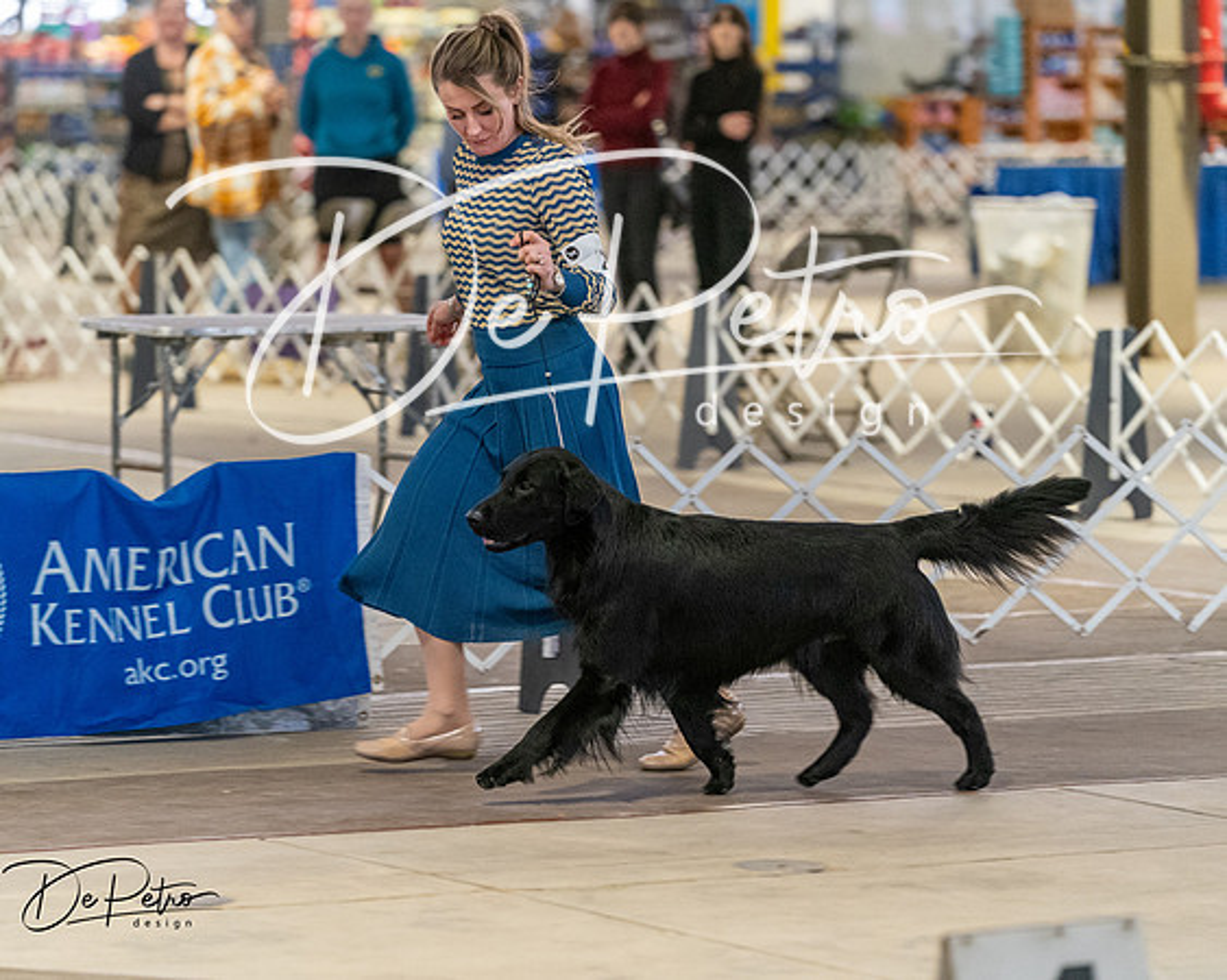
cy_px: 490
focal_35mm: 195
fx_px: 7073
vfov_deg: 7.9
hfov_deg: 9.9
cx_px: 614
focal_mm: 173
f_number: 3.5
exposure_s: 1/250
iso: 6400
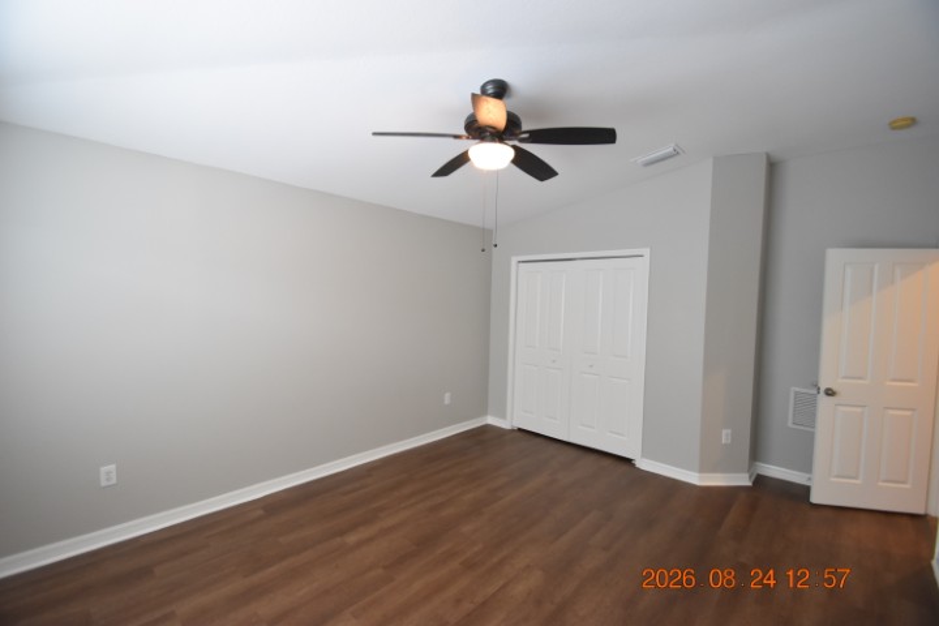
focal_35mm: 15
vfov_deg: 77.3
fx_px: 391
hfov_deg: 100.4
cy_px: 313
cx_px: 470
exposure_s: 1/60
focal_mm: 10
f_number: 3.5
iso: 1400
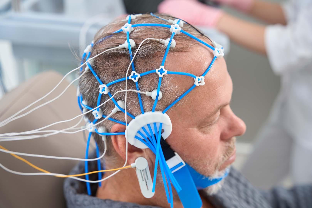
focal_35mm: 56
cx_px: 156
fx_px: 484
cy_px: 104
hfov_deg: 35.7
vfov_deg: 24.2
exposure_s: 1/200
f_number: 3.5
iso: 100
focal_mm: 55.9
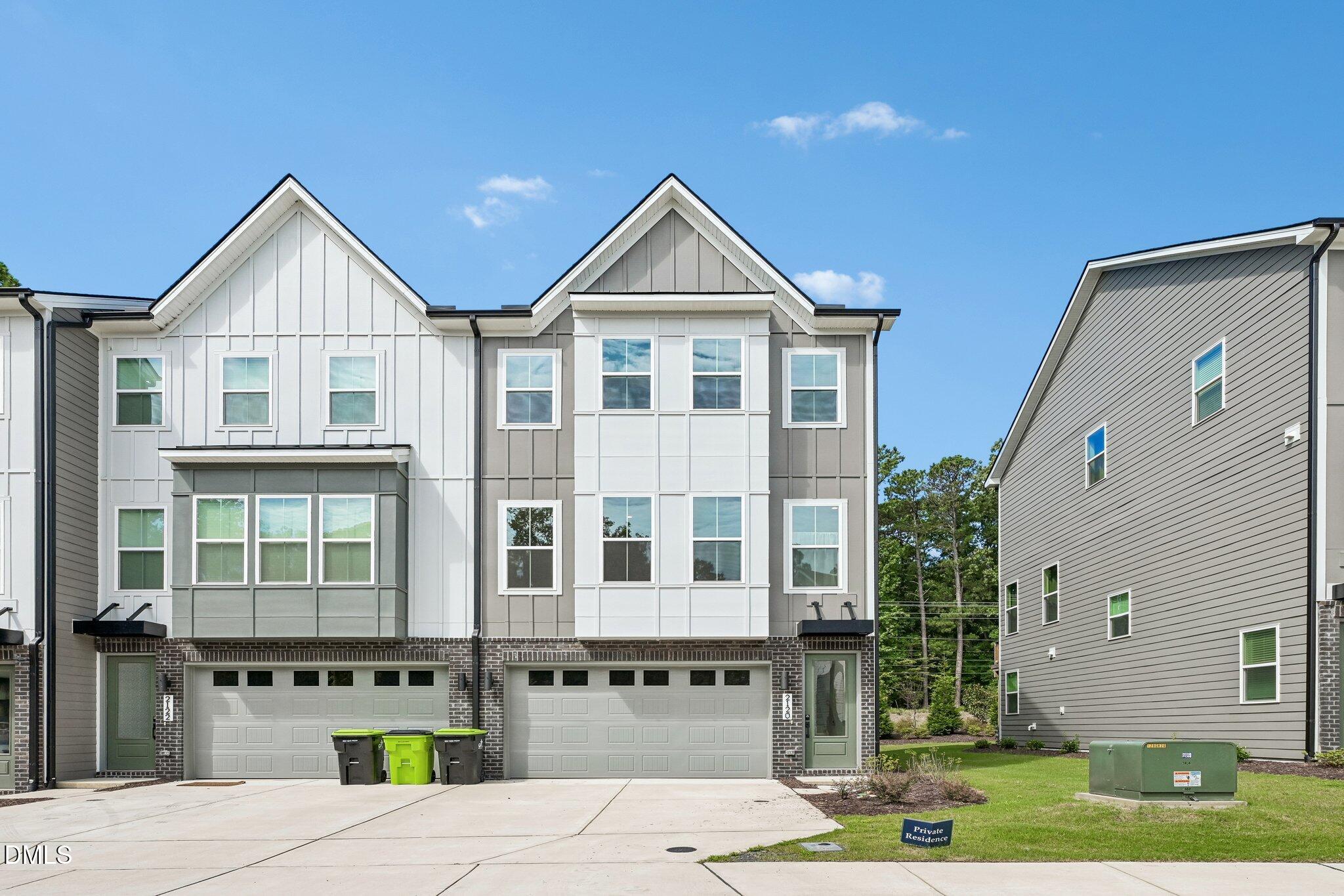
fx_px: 747
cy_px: 448
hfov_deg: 84.0
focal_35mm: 20
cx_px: 672
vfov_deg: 61.9
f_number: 9
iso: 200
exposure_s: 1/640
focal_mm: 20
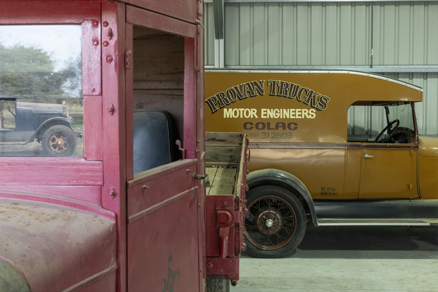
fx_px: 609
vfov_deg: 27.0
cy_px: 146
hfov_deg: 39.6
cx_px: 219
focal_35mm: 50
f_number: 14
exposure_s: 1/100
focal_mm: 50
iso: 2500
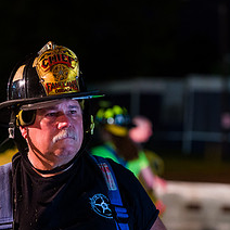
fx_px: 1782
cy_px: 184
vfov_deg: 7.4
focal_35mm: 237
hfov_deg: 7.4
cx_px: 79
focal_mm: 102
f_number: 3.2
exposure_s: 1/125
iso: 3200
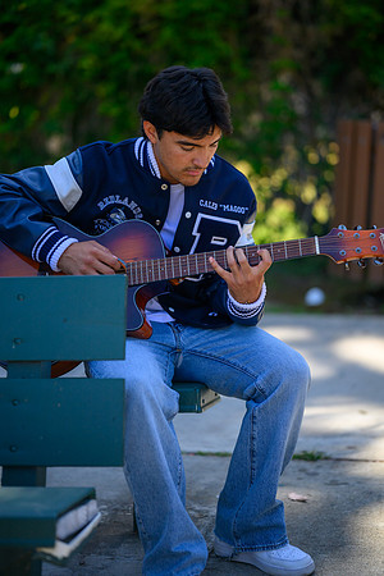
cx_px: 192
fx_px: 1360
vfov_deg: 23.9
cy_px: 288
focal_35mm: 85
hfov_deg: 16.1
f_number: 1.8
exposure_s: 1/5000
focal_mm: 85
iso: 100
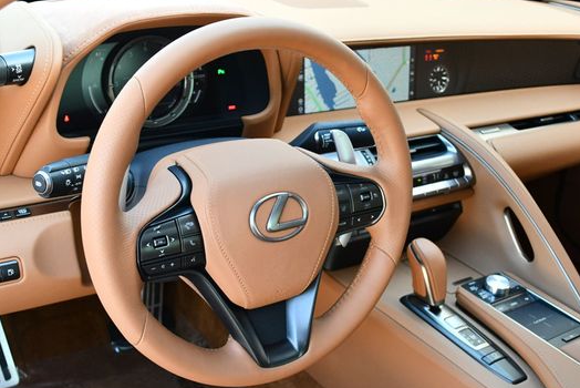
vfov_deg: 30.5
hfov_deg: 44.5
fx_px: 709
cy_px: 212
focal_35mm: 44
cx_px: 282
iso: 800
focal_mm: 18
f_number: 3.5
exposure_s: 1/200
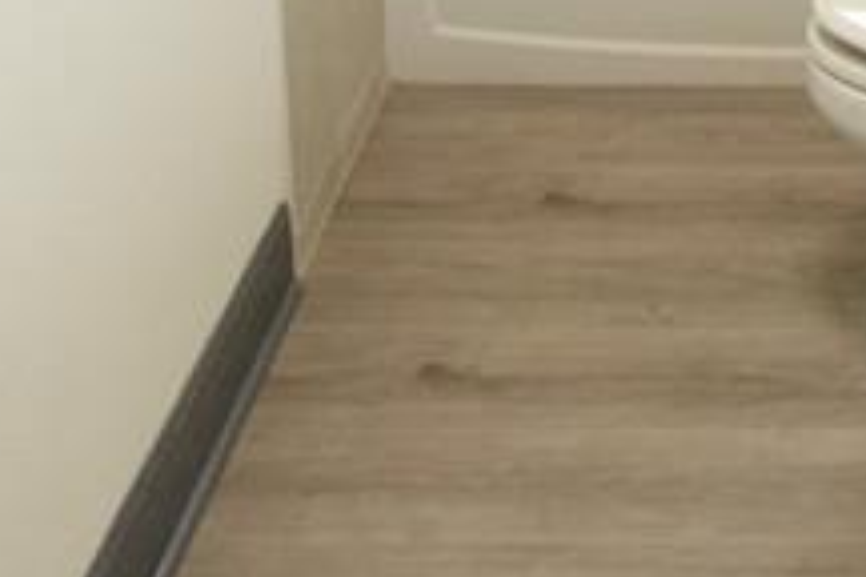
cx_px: 770
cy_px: -609
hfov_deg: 27.5
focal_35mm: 71
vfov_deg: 15.2
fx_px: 1708
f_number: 5
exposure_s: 1/100
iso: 800
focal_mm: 10
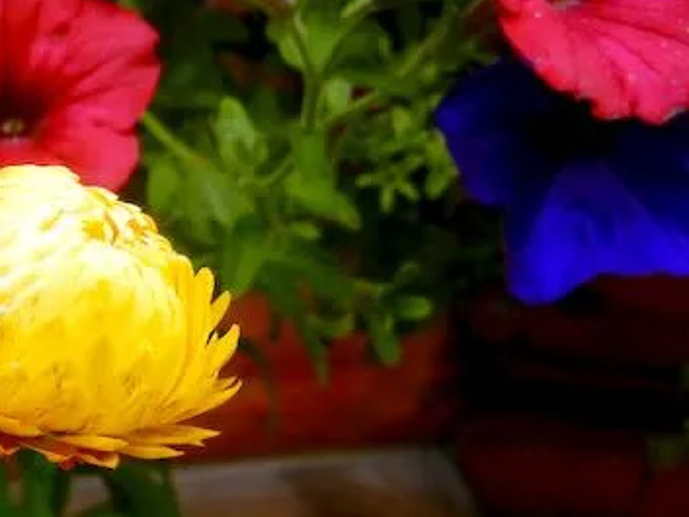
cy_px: 611
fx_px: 2250
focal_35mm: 113
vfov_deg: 12.8
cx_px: -308
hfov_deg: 16.1
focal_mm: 7.1
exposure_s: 1/151
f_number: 3.7
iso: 160
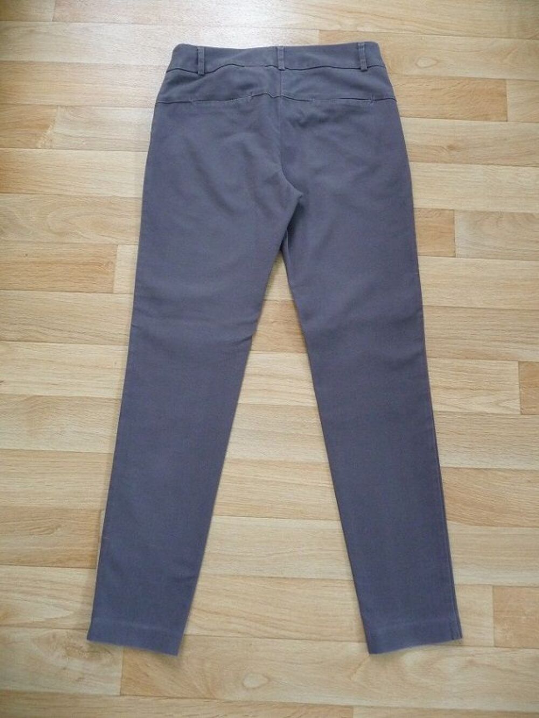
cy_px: 359
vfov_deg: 63.4
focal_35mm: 28
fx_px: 581
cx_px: 270
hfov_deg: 49.8
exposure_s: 1/30
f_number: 3.3
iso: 400
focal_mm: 4.7
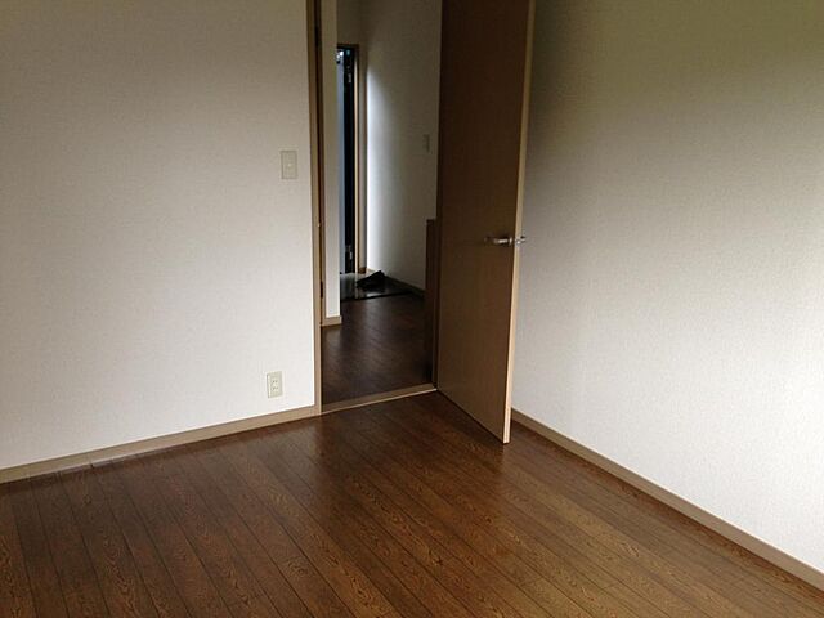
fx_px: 786
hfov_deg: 55.4
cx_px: 412
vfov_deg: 42.9
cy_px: 309
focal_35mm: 33
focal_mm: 4.13
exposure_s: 1/20
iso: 80
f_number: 2.4
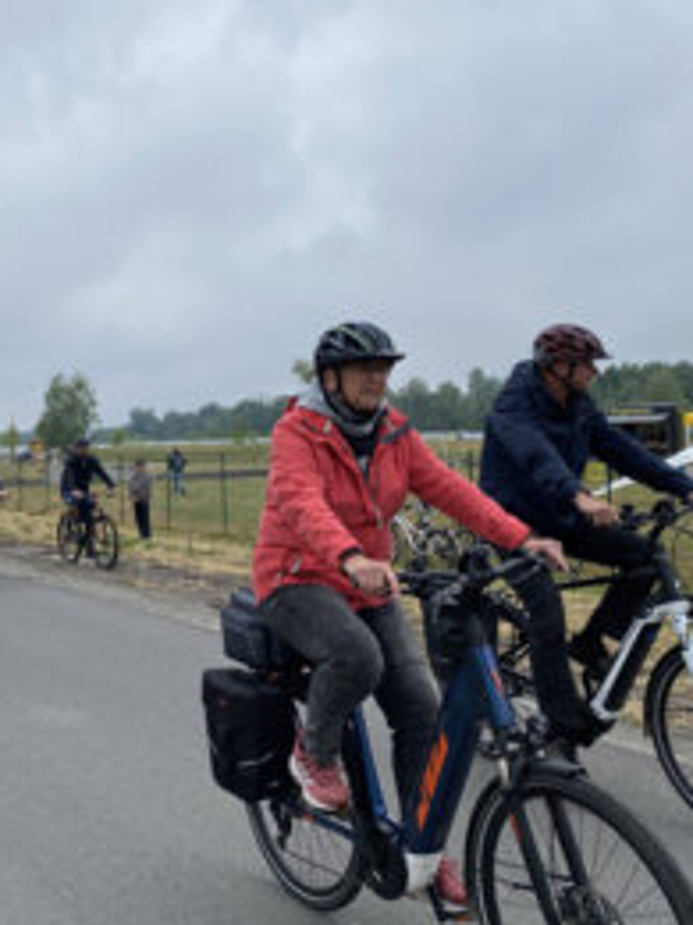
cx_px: 107
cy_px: 409
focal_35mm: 40
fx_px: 1068
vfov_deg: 46.7
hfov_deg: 34.5
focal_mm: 4.2
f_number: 1.8
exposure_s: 1/2105
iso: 32
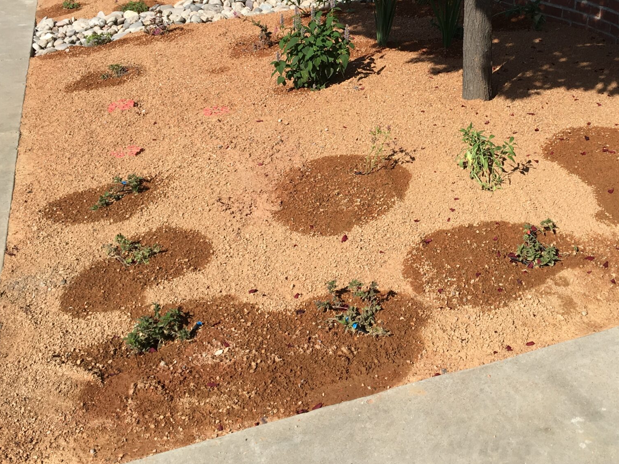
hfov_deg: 38.5
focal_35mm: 49
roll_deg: -3.2
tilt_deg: -19.6
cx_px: 407
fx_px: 876
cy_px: 115
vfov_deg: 29.2
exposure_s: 1/1425
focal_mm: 4.15
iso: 25
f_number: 2.2
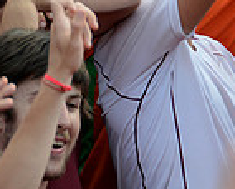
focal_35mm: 747
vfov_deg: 2.1
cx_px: 379
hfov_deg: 2.6
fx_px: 5203
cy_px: -107
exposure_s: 1/250
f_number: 4.5
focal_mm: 195
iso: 250
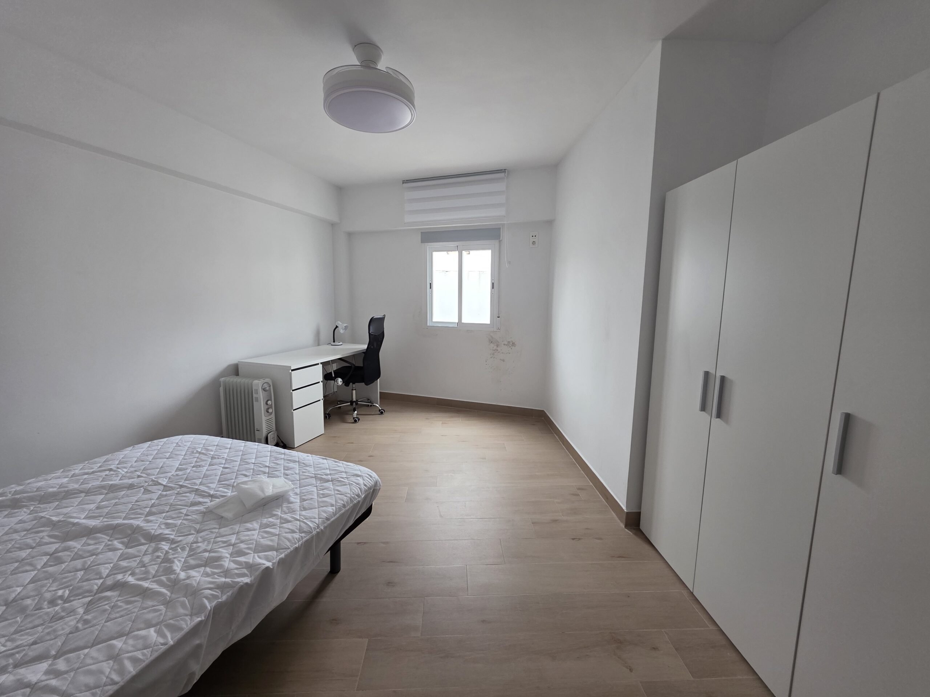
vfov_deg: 89.9
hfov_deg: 106.2
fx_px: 349
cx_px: 465
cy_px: 348
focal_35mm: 13
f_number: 1.9
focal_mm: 2.2
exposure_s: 1/50
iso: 160
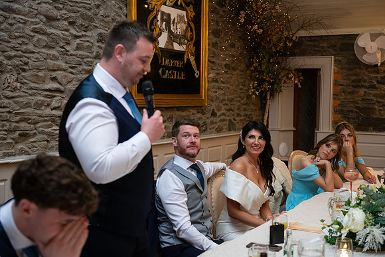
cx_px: 192
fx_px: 599
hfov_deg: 35.6
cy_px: 128
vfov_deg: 24.2
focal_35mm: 56
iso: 800
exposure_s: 1/160
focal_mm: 56
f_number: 3.5
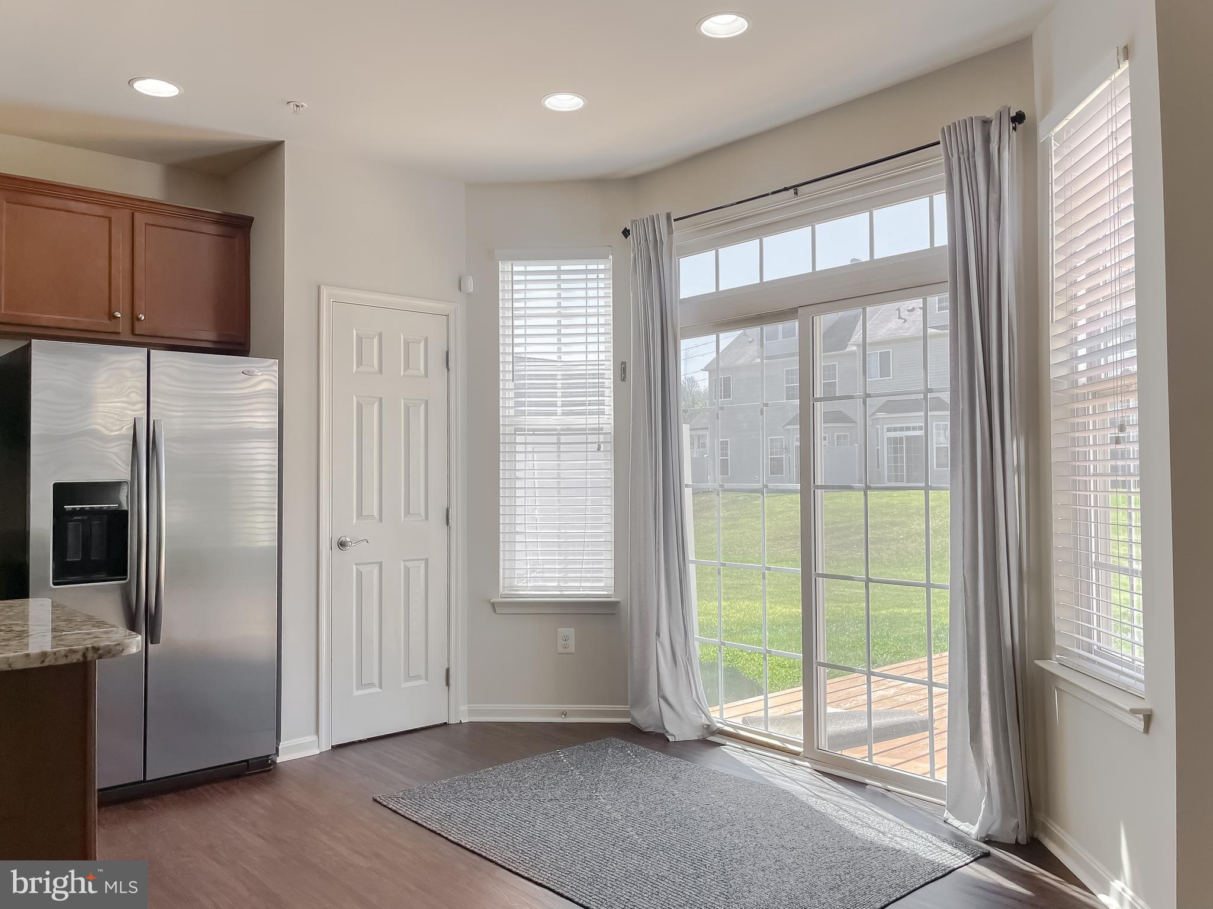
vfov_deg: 53.0
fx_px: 911
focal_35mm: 26
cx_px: 606
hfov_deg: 67.3
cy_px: 454
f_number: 1.6
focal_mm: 5.1
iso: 32
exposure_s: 1/500
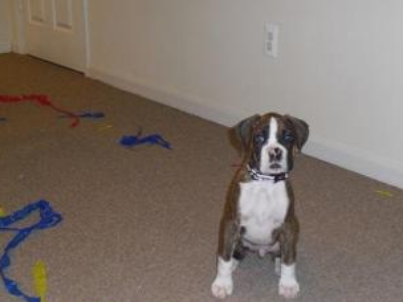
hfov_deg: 35.9
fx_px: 617
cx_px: 262
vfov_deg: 27.4
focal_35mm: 53
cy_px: 201
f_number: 3.1
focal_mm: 6.3
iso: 200
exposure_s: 1/60
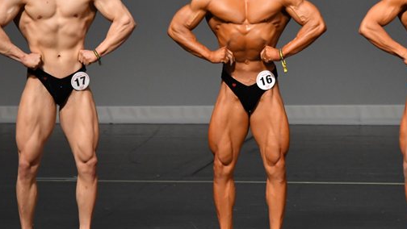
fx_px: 5474
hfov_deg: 4.3
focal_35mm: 507
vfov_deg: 2.4
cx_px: 189
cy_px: 65
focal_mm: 210
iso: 4000
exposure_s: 1/400
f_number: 5.6
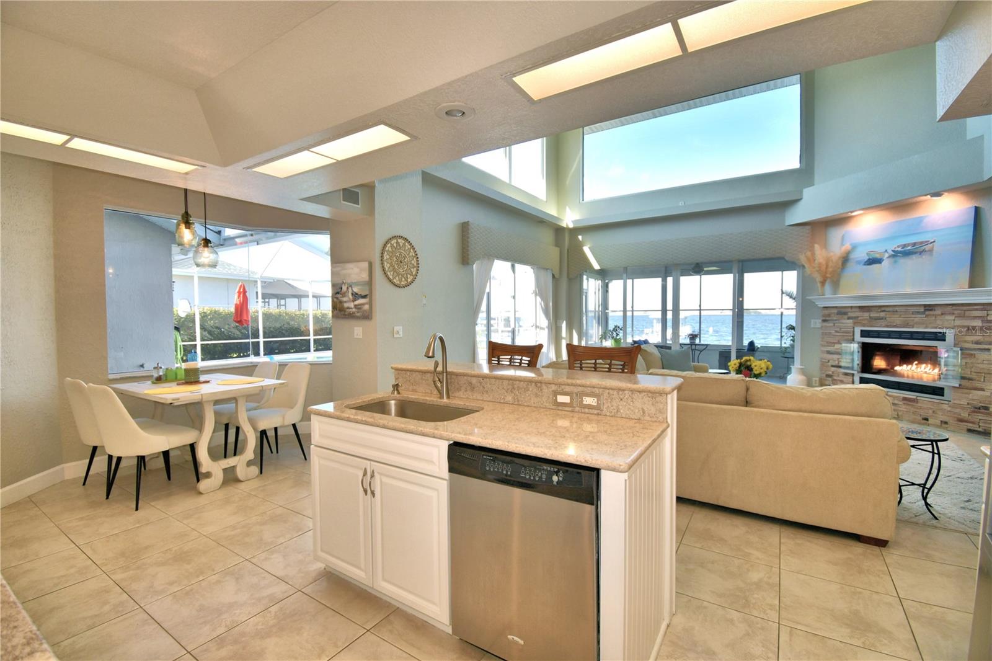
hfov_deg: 100.4
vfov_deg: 77.3
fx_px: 413
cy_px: 330
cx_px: 496
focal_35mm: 15
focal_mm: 10
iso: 160
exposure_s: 1/60
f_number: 4.5
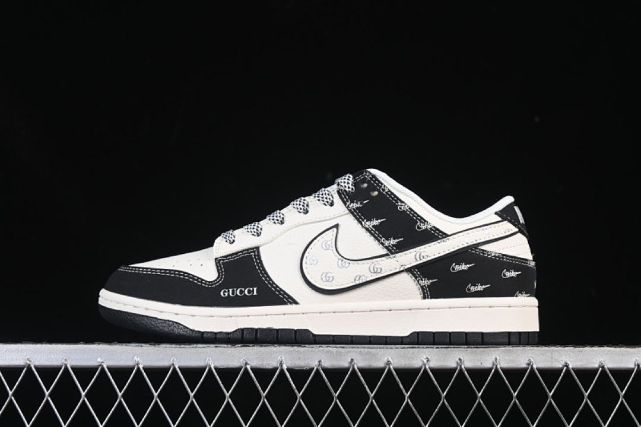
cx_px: 320
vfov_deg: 18.2
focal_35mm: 75
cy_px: 214
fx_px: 1335
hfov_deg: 27.0
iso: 160
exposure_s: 1/80
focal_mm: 50
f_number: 7.1
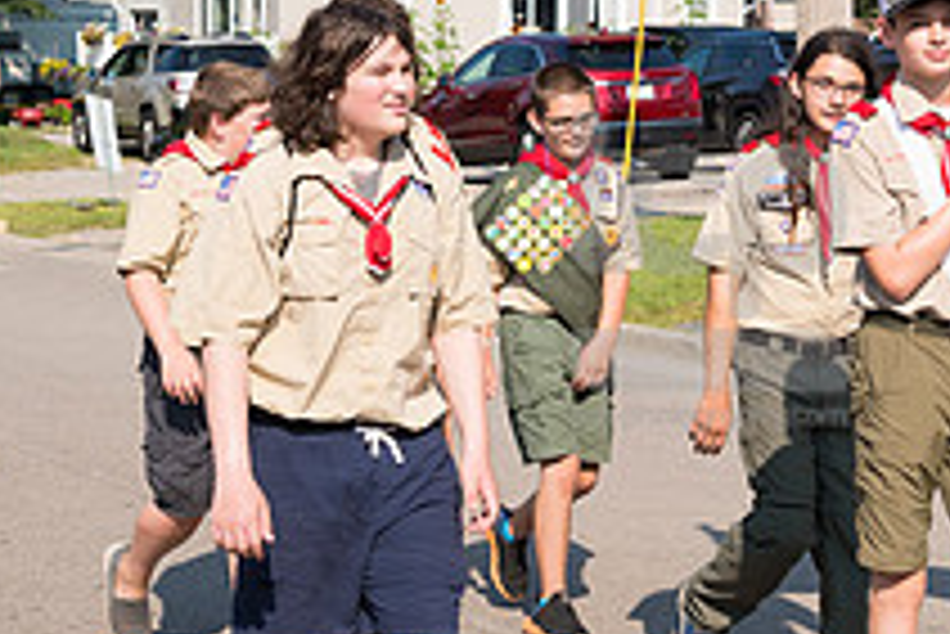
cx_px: 711
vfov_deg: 11.3
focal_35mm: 121
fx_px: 3195
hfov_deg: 16.8
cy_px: 272
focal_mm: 44
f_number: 6.3
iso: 320
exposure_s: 1/800
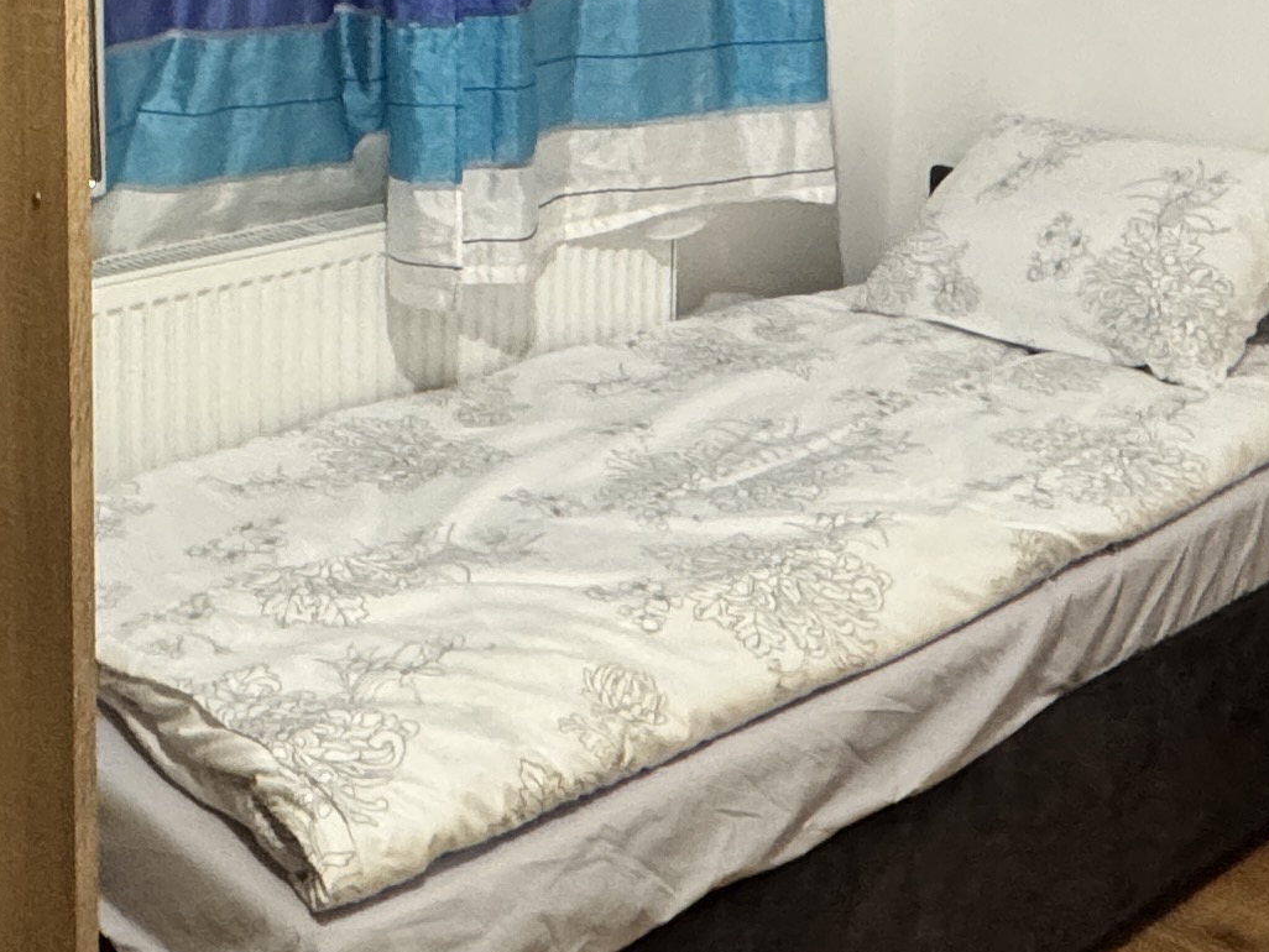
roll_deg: +1.4
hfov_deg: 34.8
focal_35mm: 55
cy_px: -137
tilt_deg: -2.0
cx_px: 511
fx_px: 2017
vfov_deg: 24.5
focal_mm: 2.22
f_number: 2.2
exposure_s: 1/50
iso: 500
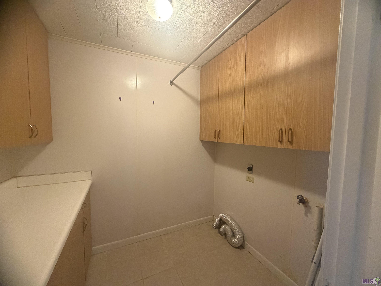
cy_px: 143
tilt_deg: -3.4
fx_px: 154
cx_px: 190
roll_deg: -0.2
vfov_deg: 85.7
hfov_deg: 102.1
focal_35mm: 14
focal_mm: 2.22
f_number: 2.2
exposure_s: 1/60
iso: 800
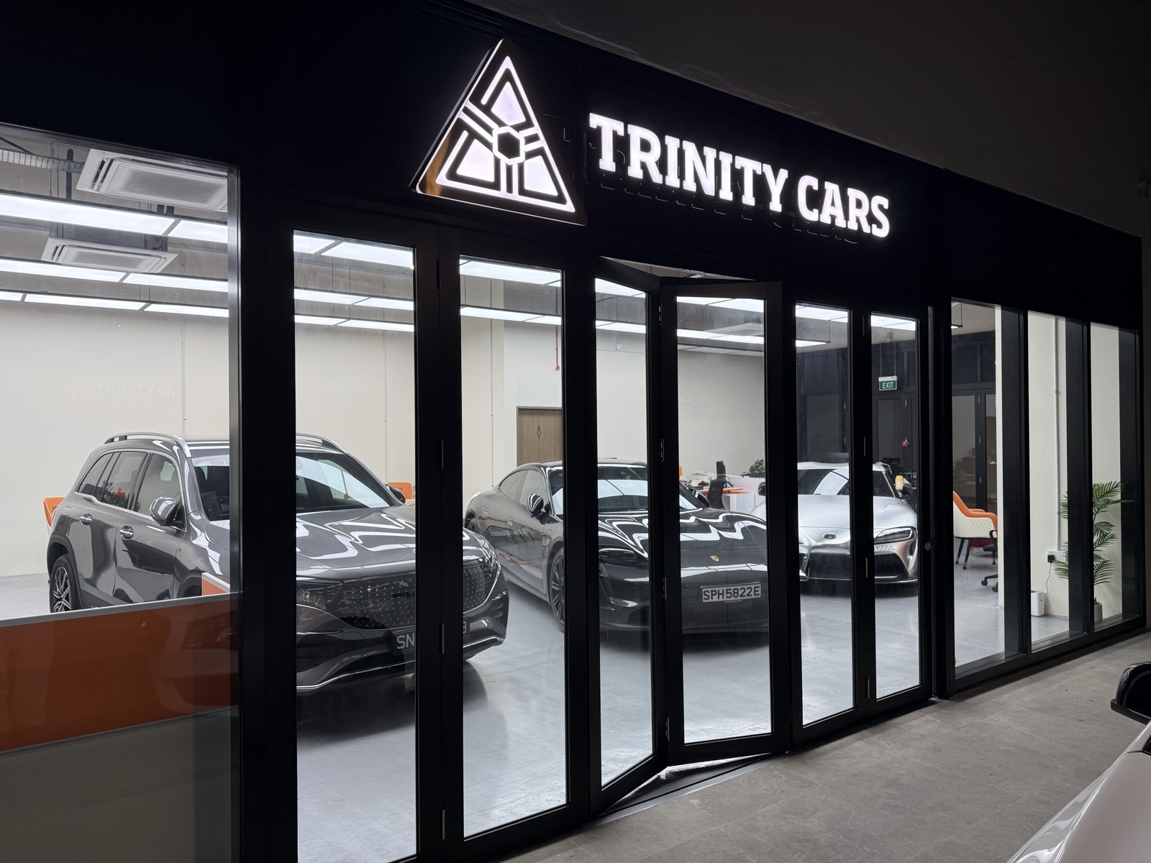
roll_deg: +0.3
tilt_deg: +0.3
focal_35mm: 24
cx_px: 576
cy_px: 432
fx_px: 798
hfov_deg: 71.6
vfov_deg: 56.8
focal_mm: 6.76
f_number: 1.78
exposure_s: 1/228
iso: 100
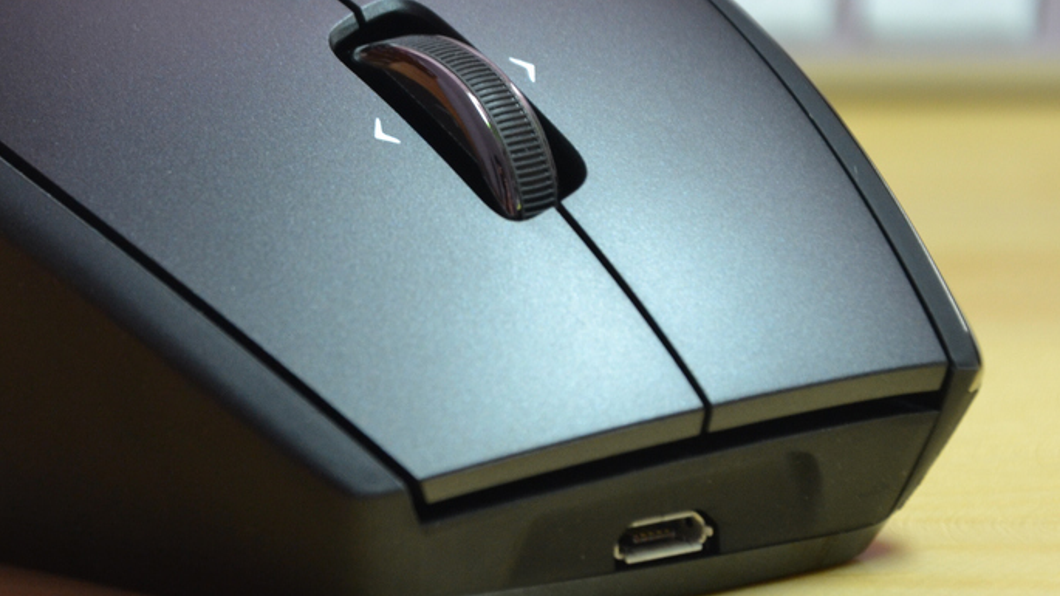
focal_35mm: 289
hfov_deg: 7.5
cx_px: 258
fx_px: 8119
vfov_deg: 4.2
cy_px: 175
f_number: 5.6
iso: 800
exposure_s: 1/50
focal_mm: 105
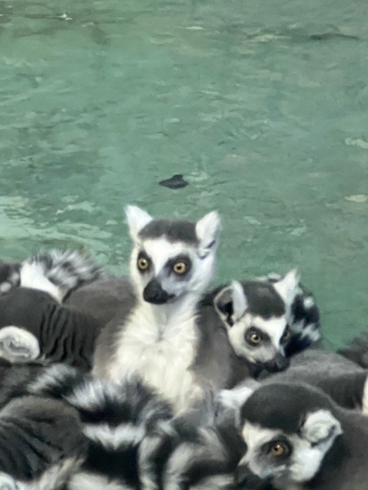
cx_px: 96
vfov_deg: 12.8
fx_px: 2183
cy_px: 403
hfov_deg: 9.6
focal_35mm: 154
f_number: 2.8
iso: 1250
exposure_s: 1/25
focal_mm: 9
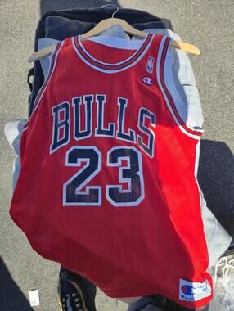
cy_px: 156
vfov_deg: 73.9
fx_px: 207
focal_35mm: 23
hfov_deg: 59.0
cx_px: 117
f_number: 1.8
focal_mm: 5.4
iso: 25
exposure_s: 1/962
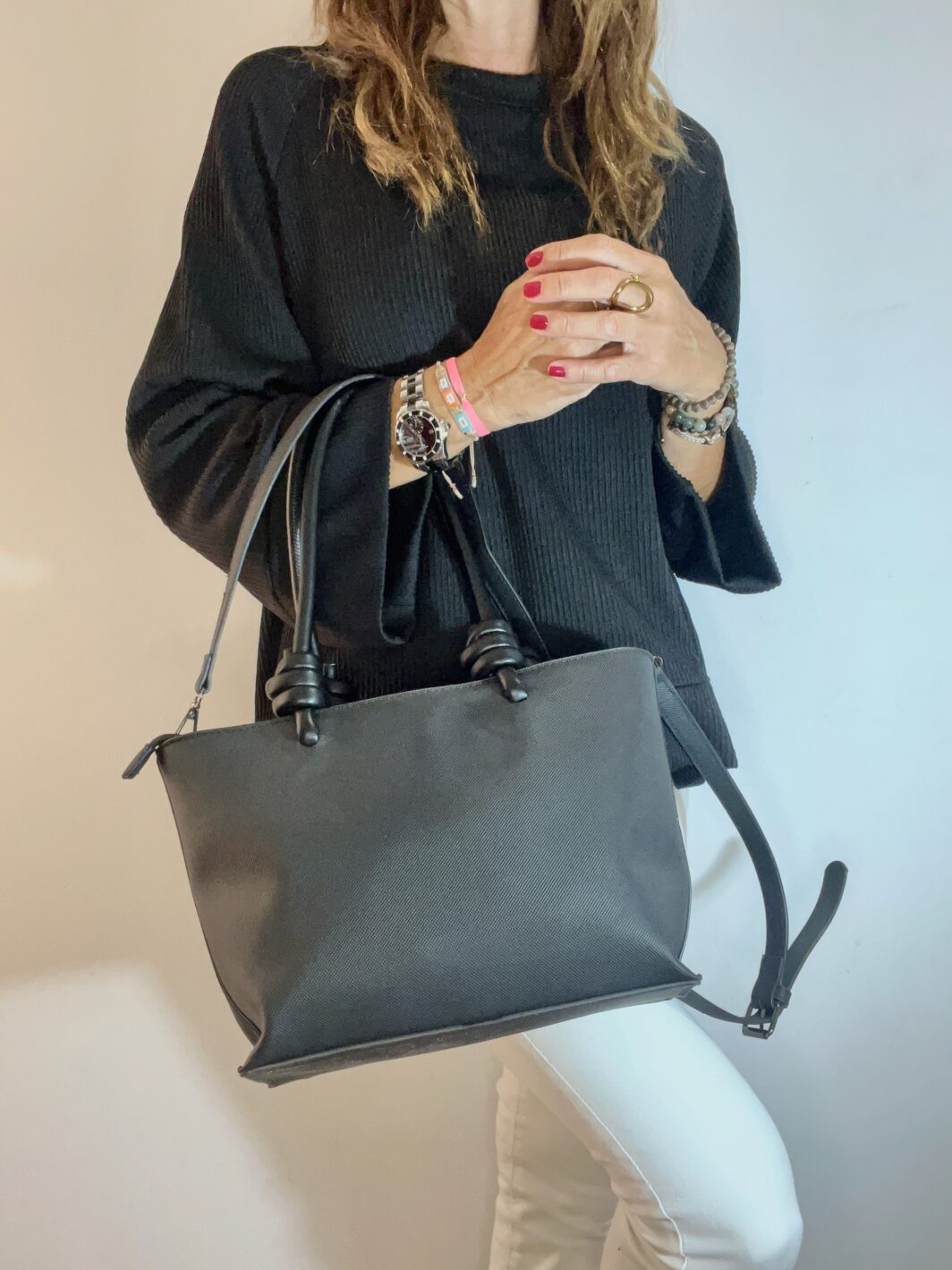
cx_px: 476
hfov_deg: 46.8
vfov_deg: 60.0
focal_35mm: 30
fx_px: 1100
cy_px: 635
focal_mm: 2.71
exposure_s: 1/50
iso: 320
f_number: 2.2
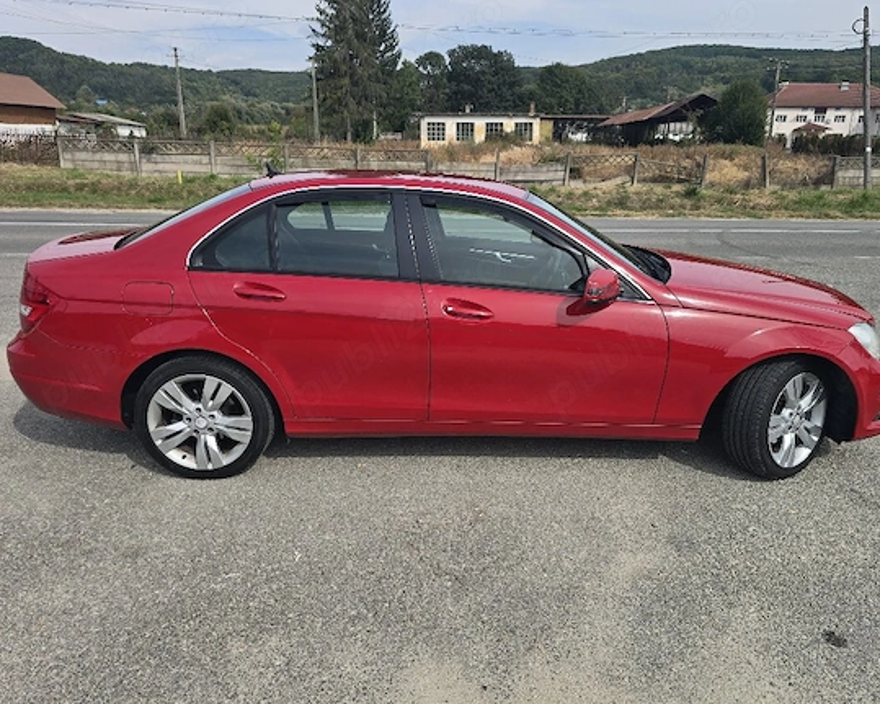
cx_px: 462
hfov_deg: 68.1
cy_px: 340
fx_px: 651
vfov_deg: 56.8
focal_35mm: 25
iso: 12
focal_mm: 6.3
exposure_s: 1/769
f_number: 1.7
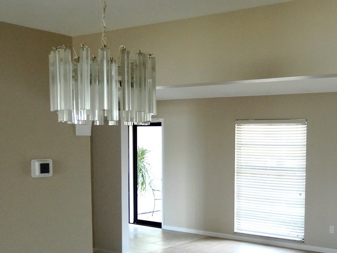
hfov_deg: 38.7
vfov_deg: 30.0
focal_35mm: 48
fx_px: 467
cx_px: 251
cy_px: 175
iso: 80
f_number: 3.4
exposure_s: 1/40
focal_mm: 4.3
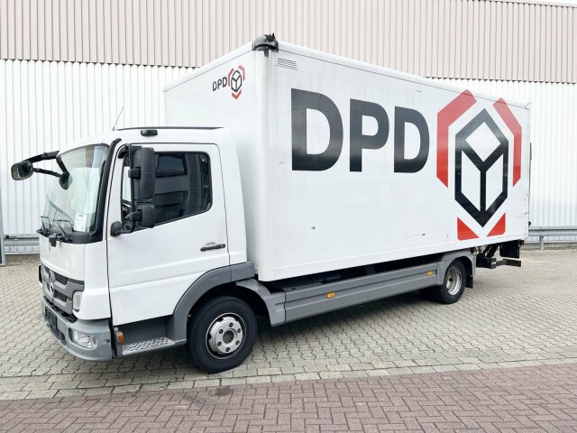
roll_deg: +0.3
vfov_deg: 53.1
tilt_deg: -2.5
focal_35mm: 26
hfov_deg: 67.3
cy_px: 216
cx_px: 288
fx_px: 433
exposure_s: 1/1449
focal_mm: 5.7
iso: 50
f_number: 1.5
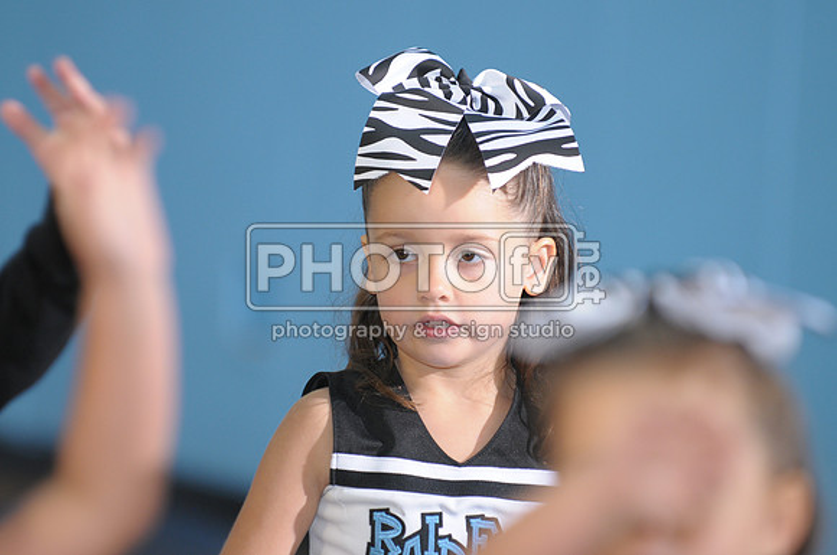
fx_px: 6965
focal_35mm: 300
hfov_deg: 6.9
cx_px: 418
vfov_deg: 4.6
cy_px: 278
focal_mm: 200
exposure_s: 1/125
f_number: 2.8
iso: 500
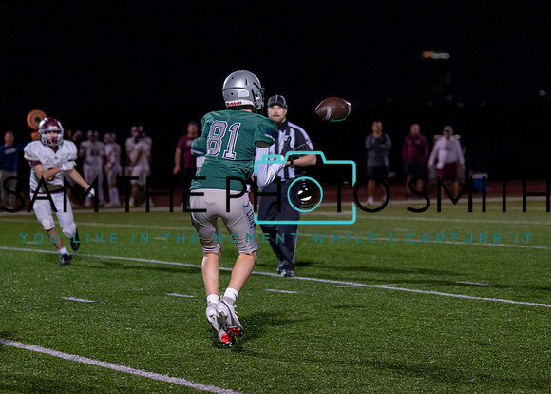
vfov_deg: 8.9
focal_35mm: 162
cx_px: 233
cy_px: 192
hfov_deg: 12.4
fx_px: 2537
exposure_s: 1/1000
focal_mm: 105
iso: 2500
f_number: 2.8
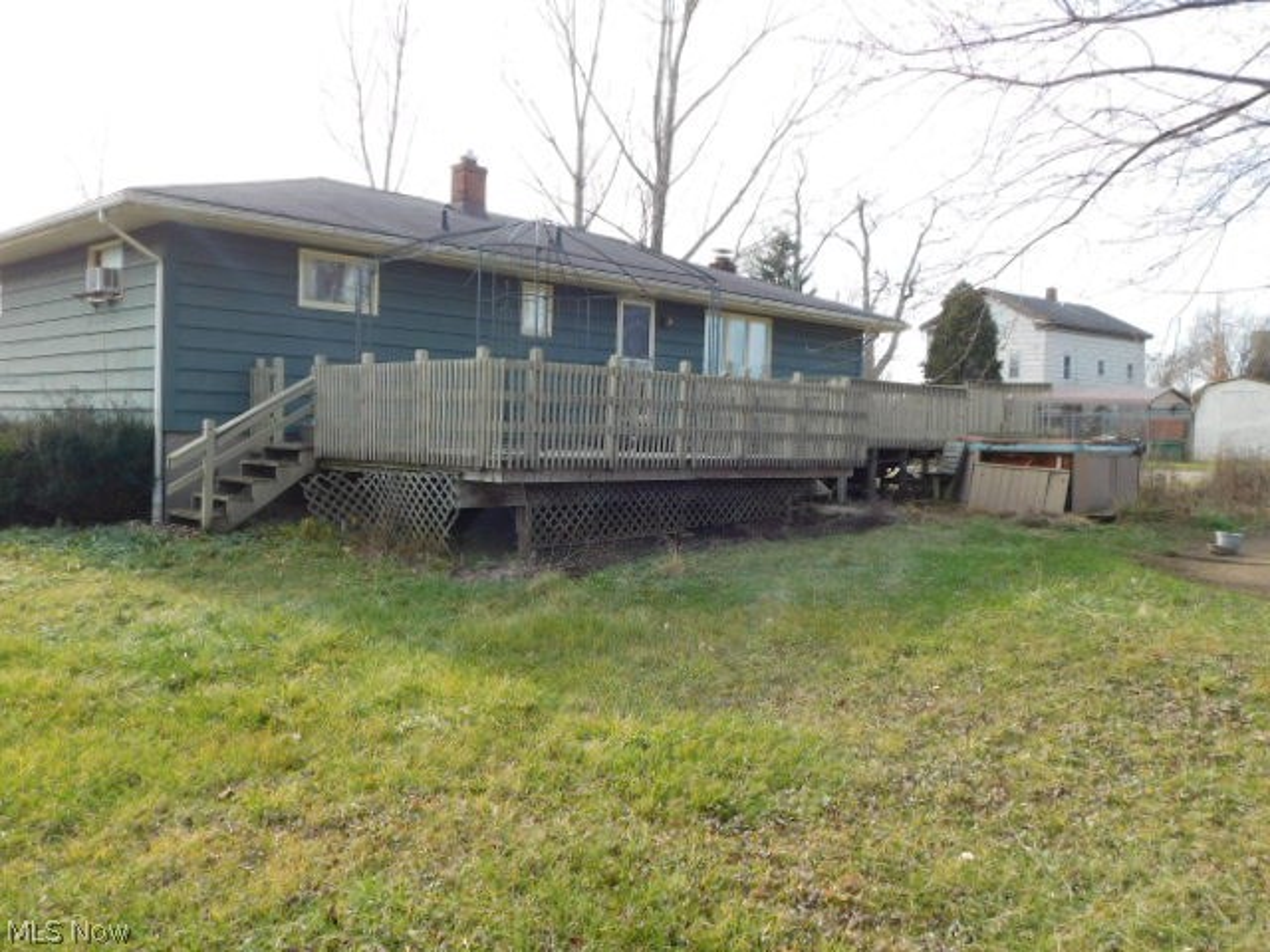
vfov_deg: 46.8
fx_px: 1101
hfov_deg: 60.0
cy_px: 476
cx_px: 635
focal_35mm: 30
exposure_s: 1/400
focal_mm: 5.3
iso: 125
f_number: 3.2
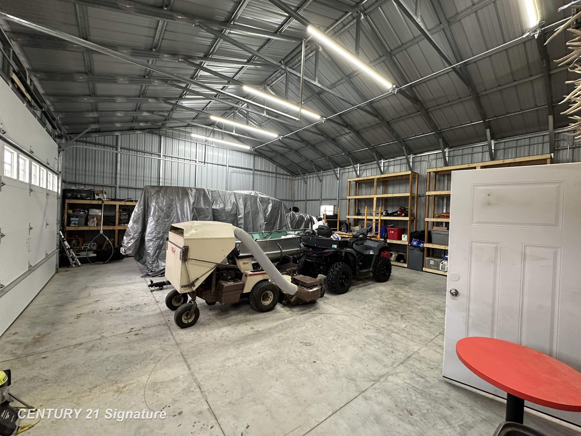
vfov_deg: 85.7
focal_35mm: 14
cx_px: 290
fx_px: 235
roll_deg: -1.6
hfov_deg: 102.1
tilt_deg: +0.2
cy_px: 218
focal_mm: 2.22
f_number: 2.2
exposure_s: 1/60
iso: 200
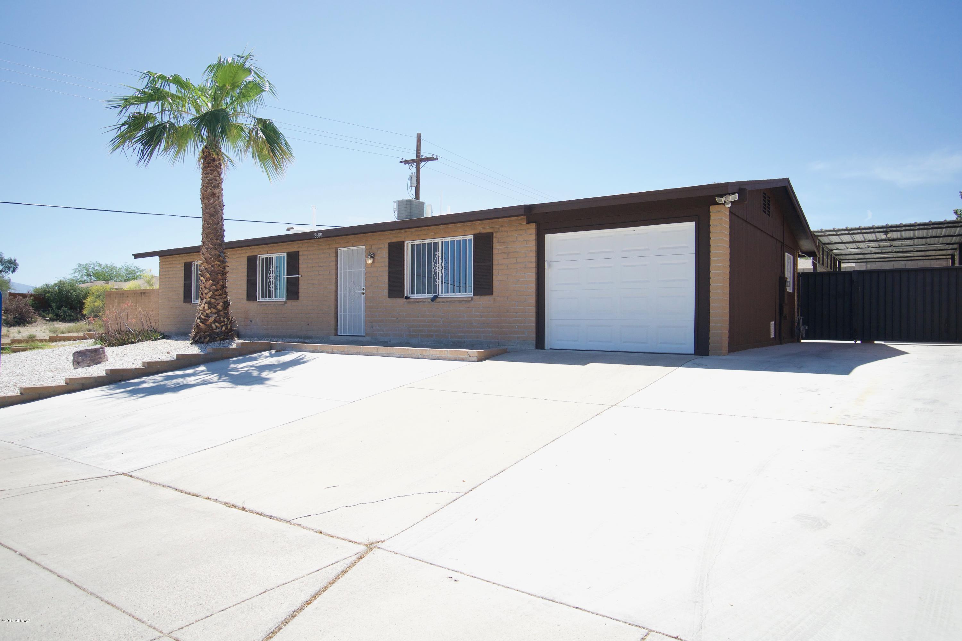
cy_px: 320
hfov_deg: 77.3
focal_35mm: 22
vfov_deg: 56.1
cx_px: 481
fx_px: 601
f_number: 4
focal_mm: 15
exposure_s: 1/4000
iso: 800
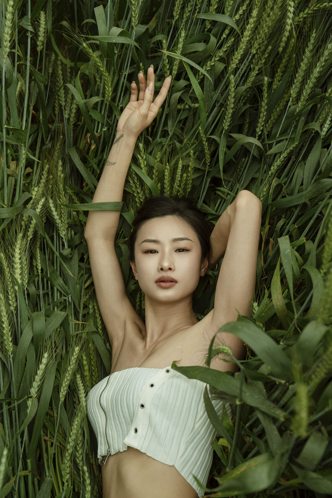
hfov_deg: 37.9
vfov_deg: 54.4
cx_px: 166
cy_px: 249
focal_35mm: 35
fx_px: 484
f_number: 4
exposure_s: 1/250
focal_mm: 35
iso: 50
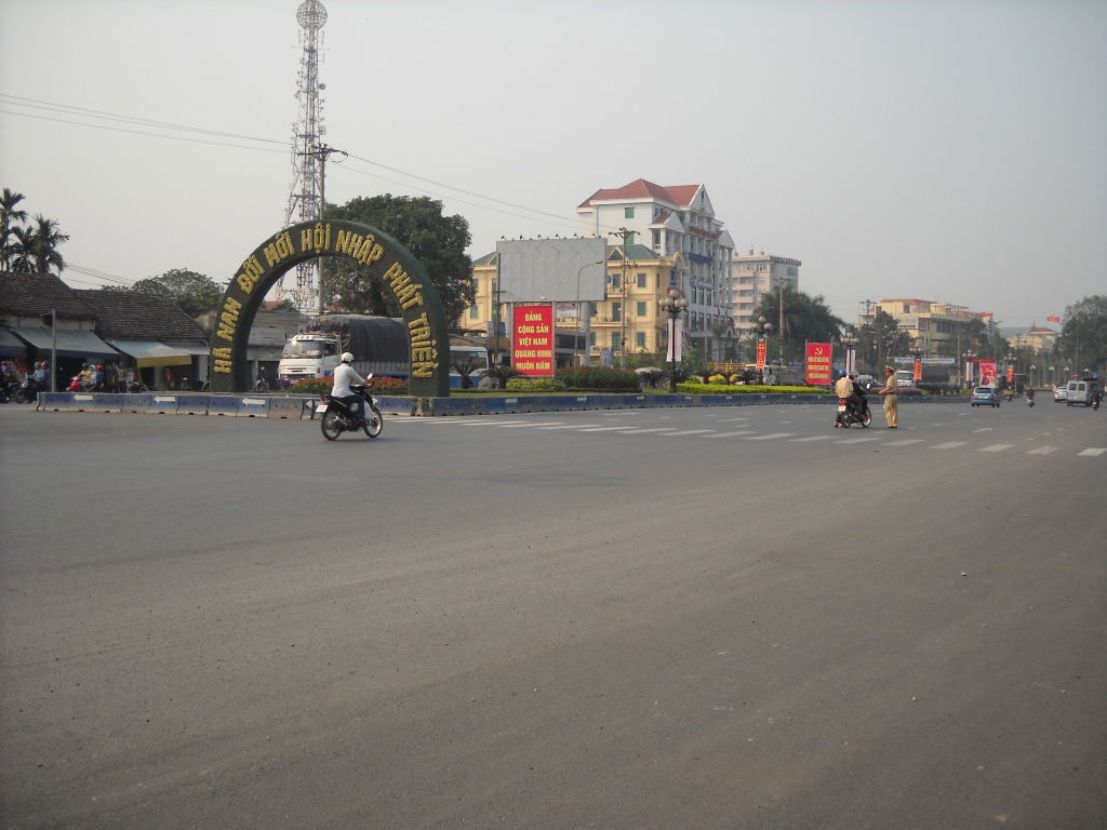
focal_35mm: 41
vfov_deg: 35.1
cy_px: 415
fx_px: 1311
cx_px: 554
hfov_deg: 45.8
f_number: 5.5
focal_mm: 6.72
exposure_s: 1/201
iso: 64
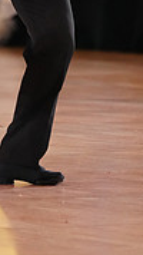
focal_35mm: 682
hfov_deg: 1.8
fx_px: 4602
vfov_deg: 3.2
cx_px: -21
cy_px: -152
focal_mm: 200
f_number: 2.8
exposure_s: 1/640
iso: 3200
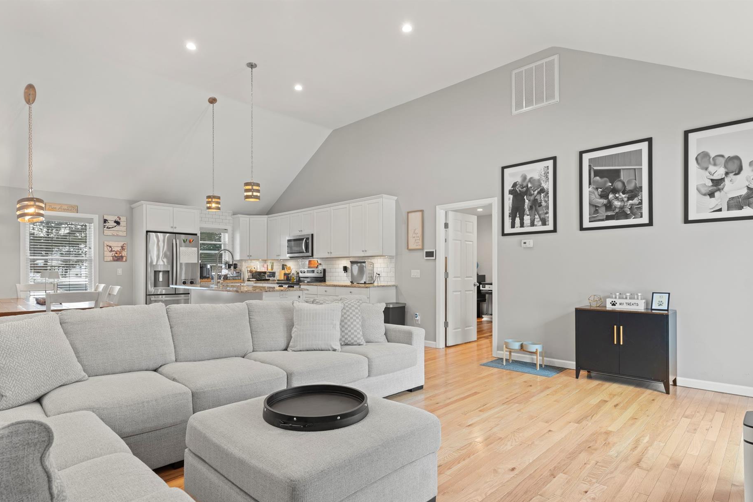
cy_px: 280
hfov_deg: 86.9
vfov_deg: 64.4
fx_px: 397
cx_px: 359
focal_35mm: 19
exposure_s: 1/3
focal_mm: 17
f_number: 7.1
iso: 320
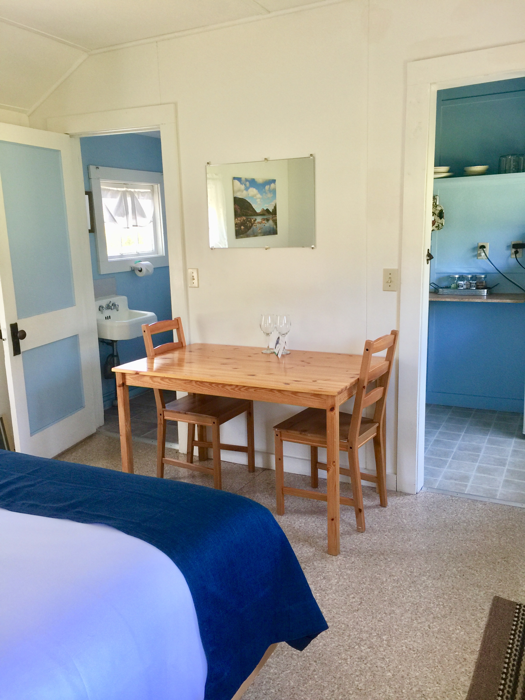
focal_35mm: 29
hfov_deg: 48.2
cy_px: 350
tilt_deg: -9.8
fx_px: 586
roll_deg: +1.1
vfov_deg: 61.7
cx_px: 262
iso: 32
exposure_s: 1/30
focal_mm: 4.15
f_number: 2.2
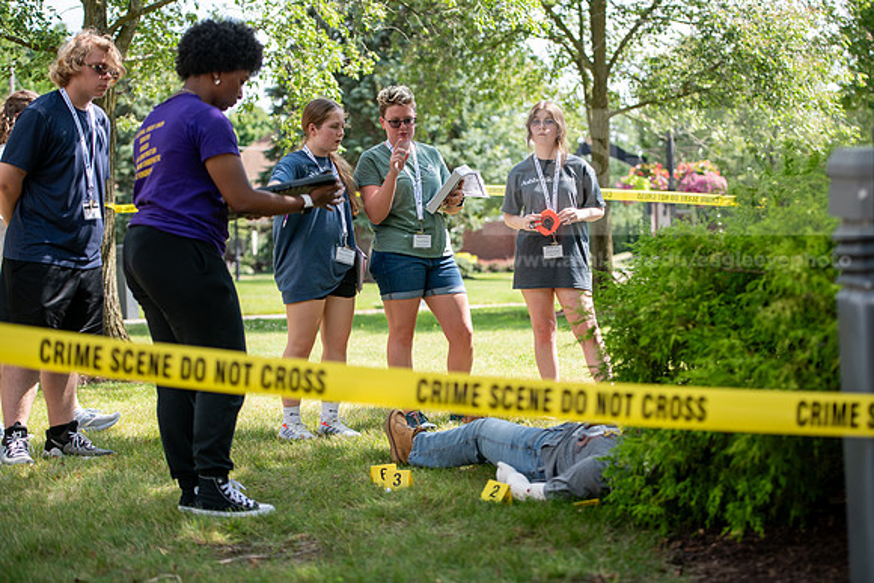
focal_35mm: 70
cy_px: 292
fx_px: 1700
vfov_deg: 19.5
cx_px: 437
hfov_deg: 28.8
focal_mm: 70
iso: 160
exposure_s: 1/500
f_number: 3.2
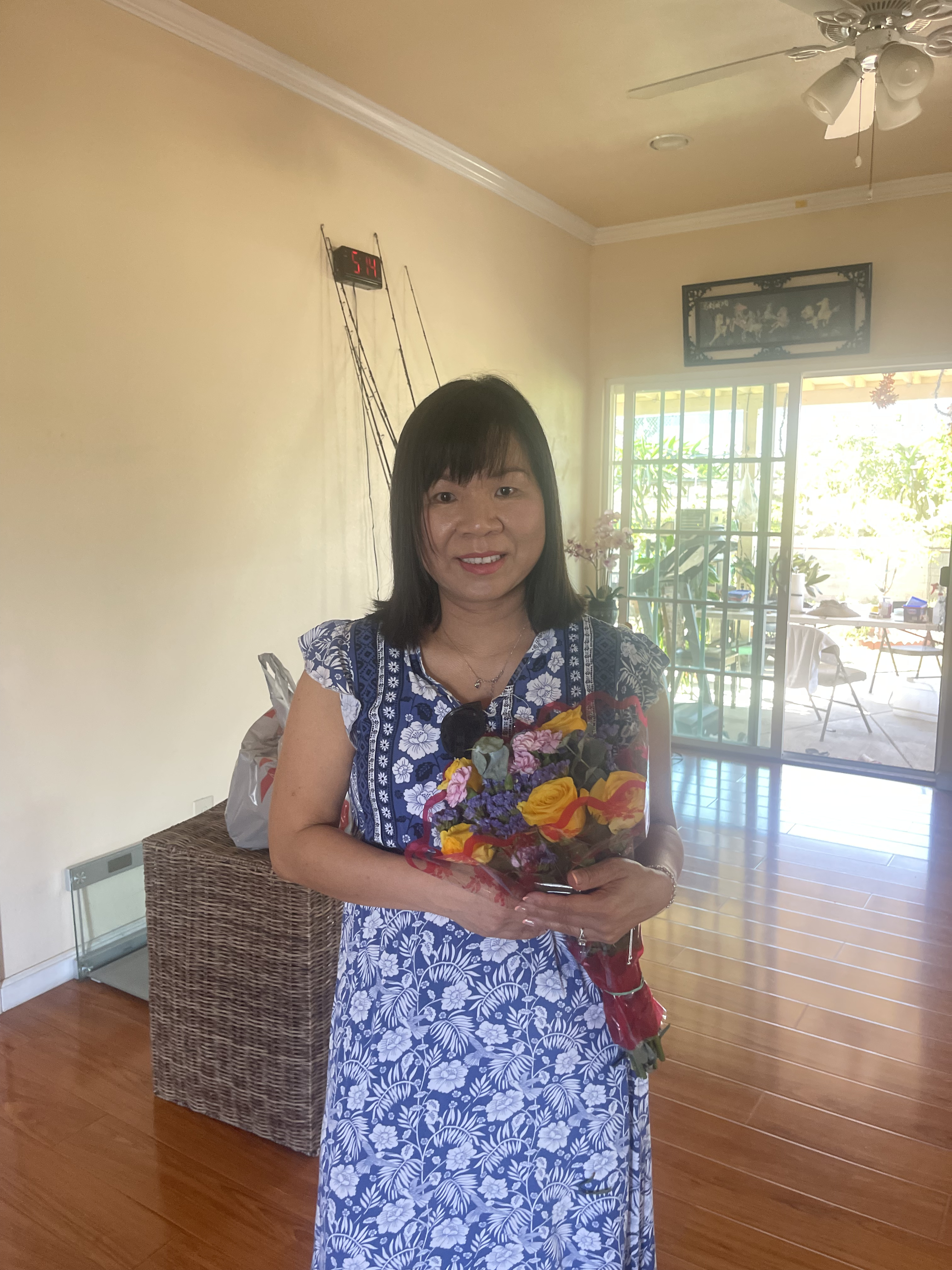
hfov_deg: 54.9
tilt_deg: -8.0
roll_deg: -1.0
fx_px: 917
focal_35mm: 25
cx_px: 476
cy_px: 635
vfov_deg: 69.4
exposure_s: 1/60
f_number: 1.6
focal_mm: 5.1
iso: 160
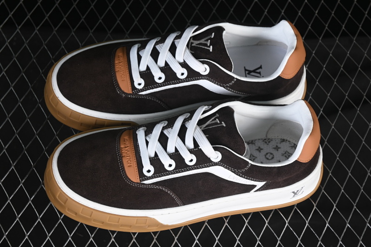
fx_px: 773
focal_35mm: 75
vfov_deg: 18.2
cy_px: 124
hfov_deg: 27.0
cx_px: 186
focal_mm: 50
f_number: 6.3
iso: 160
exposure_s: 1/50
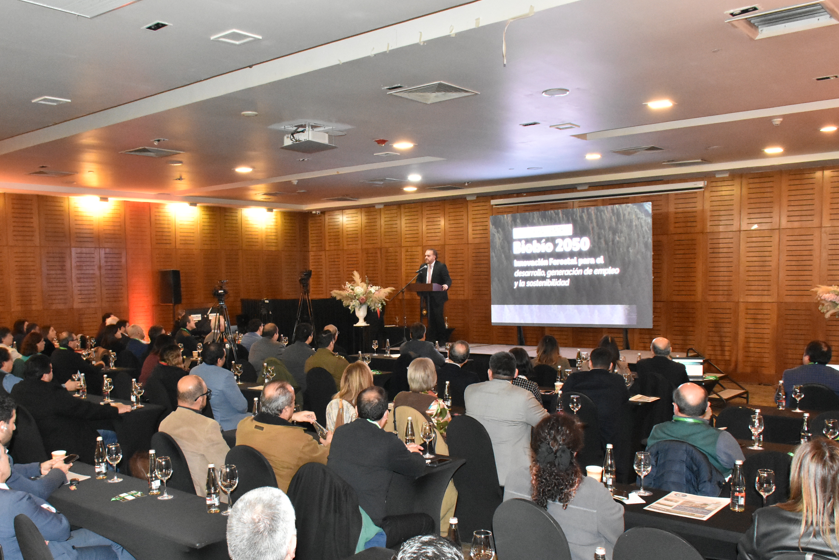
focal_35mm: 33
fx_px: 769
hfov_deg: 57.1
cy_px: 336
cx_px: 371
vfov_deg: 39.8
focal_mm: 18
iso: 4500
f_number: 7.1
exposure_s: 1/60
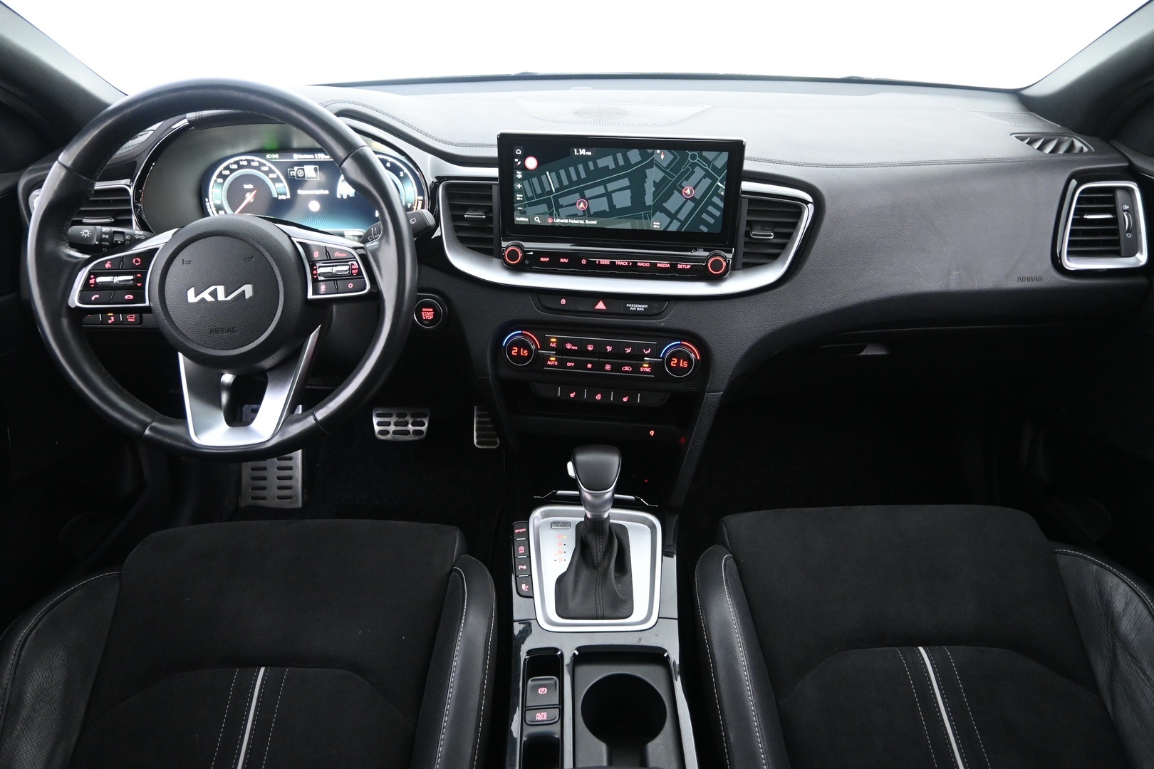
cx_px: 577
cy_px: 384
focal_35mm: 24
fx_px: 769
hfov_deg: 73.7
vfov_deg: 53.1
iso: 3200
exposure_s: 1/15
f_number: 3.5
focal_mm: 16
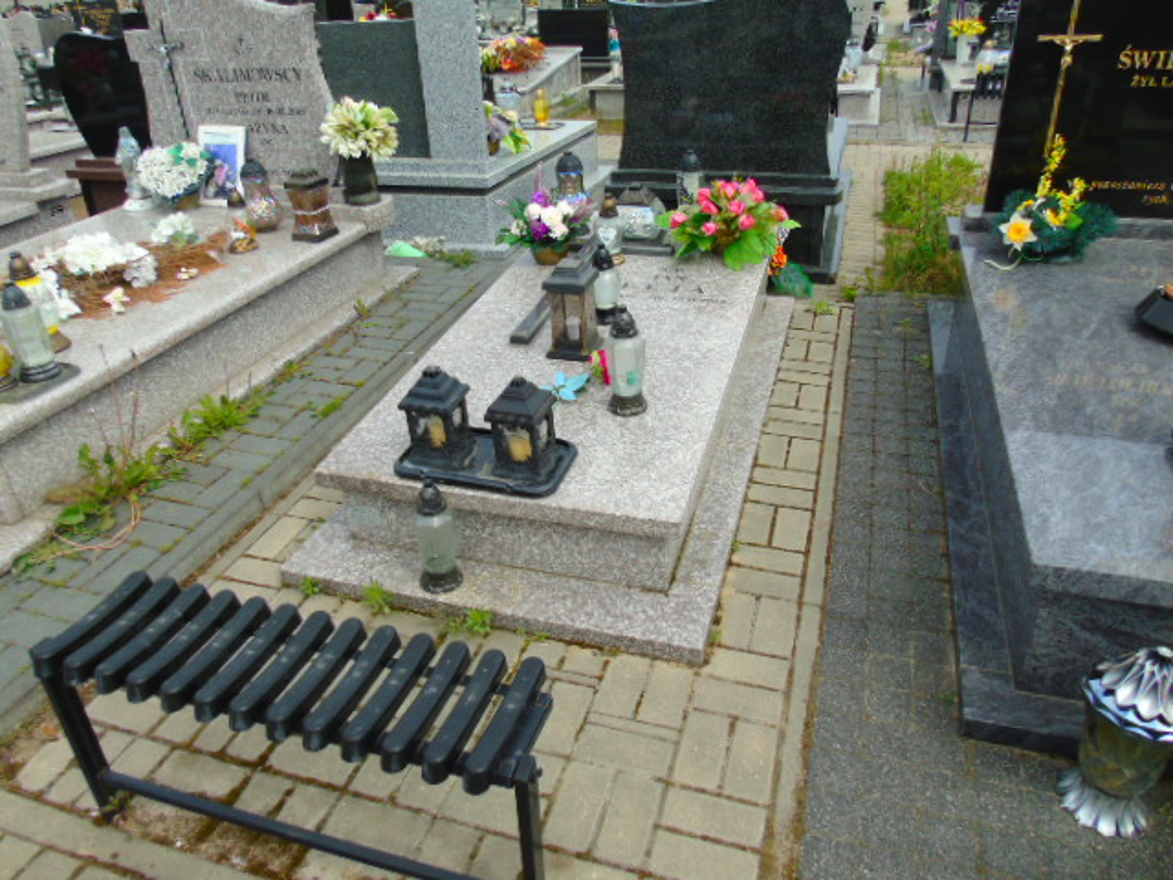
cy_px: 440
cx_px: 586
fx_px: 847
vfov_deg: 54.9
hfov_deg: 69.4
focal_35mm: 25
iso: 80
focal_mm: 4.4
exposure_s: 1/640
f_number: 3.4
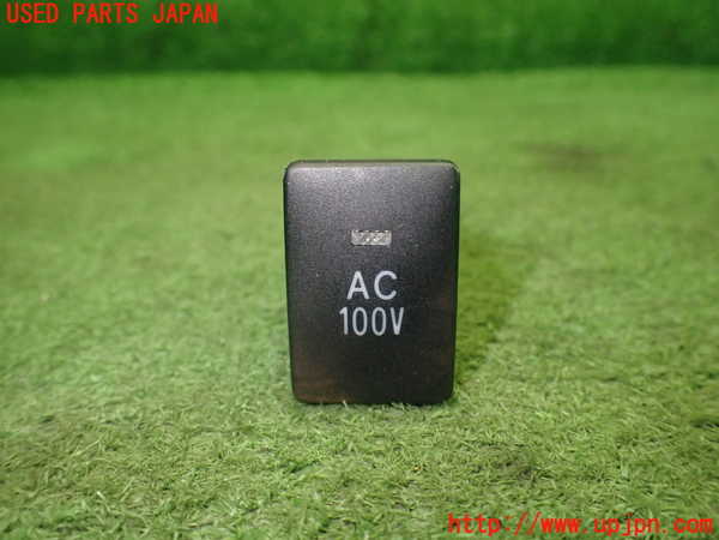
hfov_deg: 60.0
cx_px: 360
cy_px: 270
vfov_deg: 46.8
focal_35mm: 30
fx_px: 623
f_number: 2.3
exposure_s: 1/125
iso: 500
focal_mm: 5.4
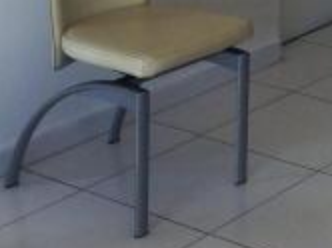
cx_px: 478
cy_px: -208
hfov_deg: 16.3
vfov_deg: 12.1
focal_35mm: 112
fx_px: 1073
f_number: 2.2
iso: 50
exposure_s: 1/60
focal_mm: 4.15
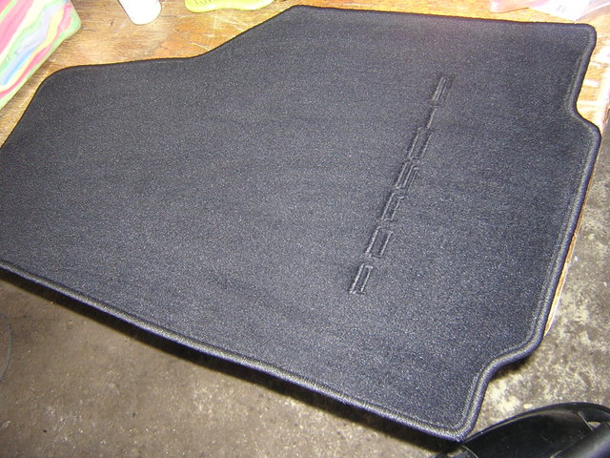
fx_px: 634
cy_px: 229
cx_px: 305
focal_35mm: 36
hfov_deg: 51.4
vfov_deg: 39.7
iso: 297
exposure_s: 1/60.1
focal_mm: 4.7
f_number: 2.6
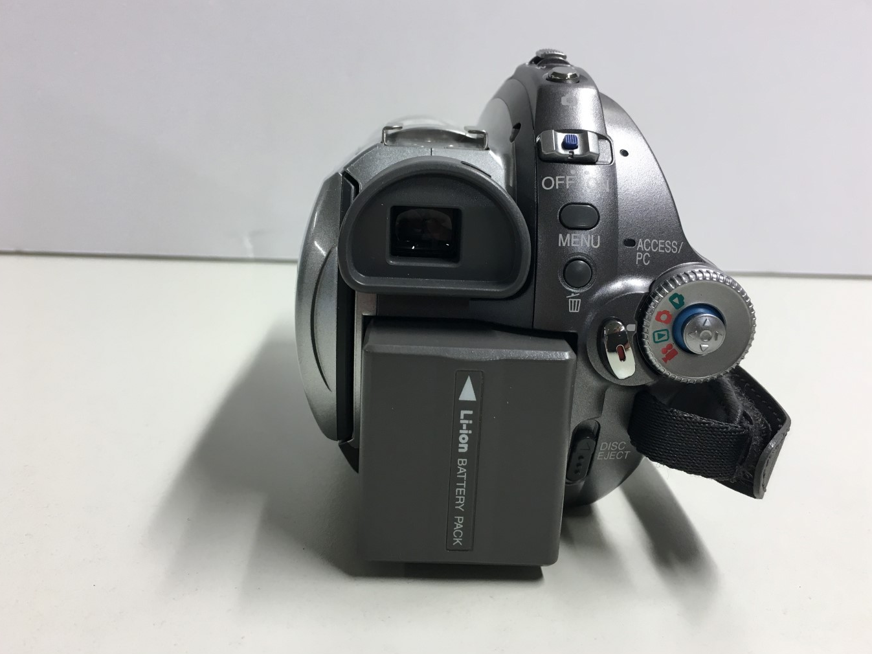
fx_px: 781
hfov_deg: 58.3
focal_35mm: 31
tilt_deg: -14.6
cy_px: 318
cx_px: 448
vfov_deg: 45.4
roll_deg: -2.7
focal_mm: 4.15
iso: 50
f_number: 2.2
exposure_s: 1/33
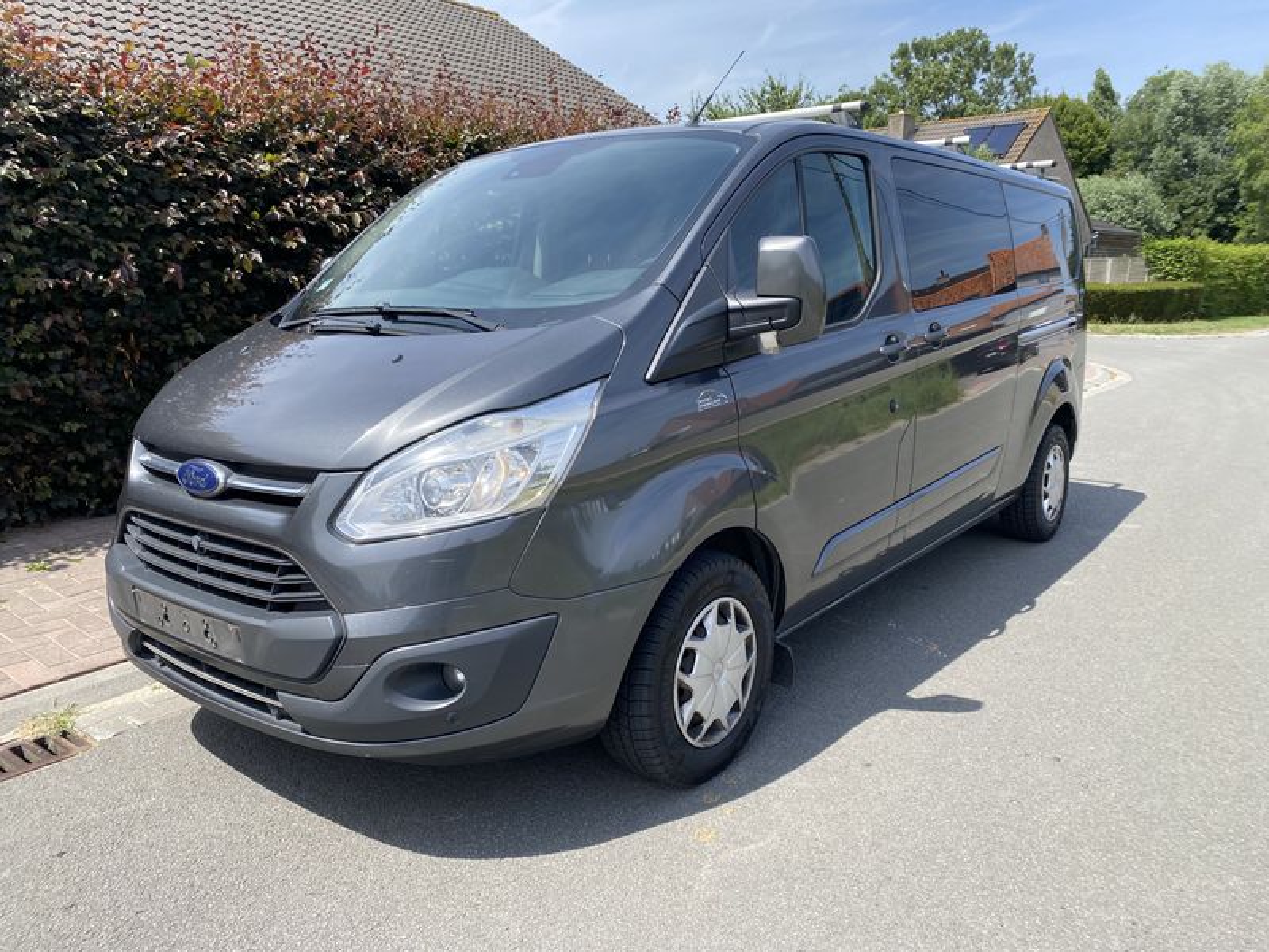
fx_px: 953
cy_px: 476
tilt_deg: -12.0
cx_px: 634
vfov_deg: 53.1
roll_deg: -1.1
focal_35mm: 26
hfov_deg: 67.3
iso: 32
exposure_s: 1/1608
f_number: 1.8
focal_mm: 4.25
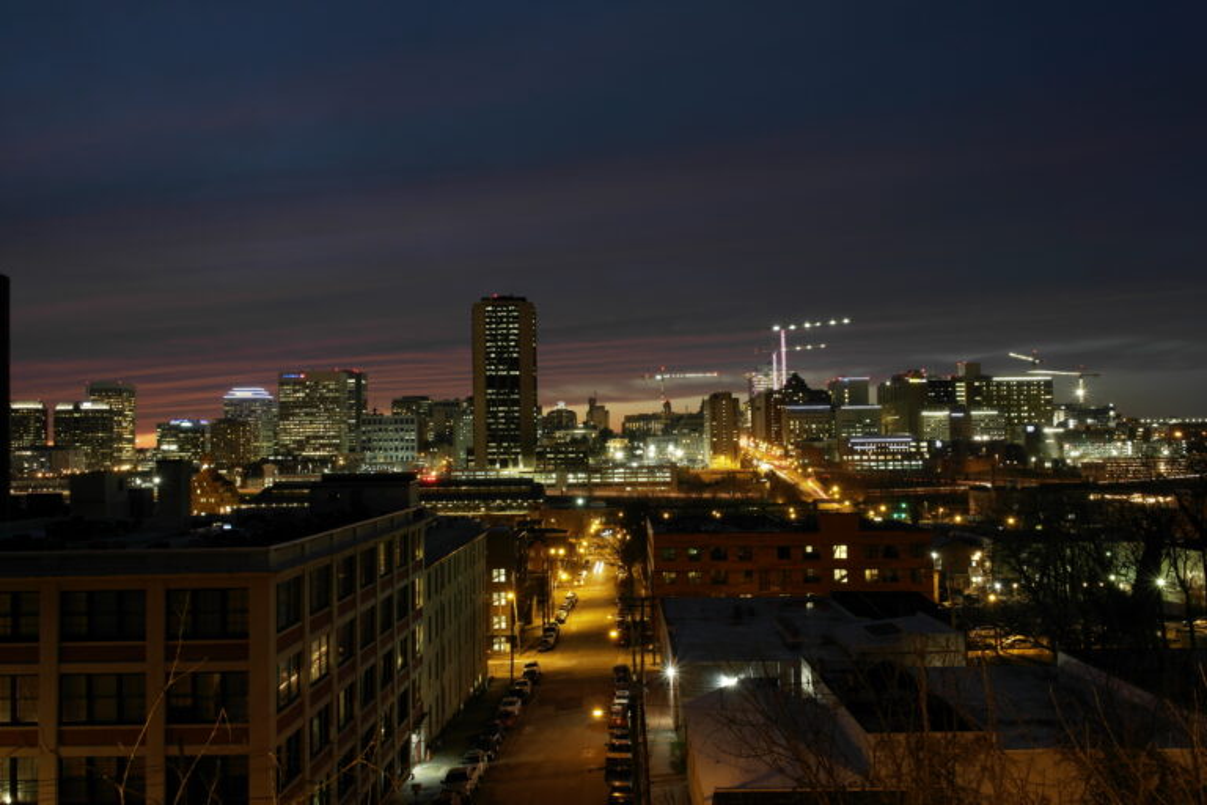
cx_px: 604
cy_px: 402
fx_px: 1006
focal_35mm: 30
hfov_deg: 61.9
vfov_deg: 43.6
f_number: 11
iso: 200
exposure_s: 8
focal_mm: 20
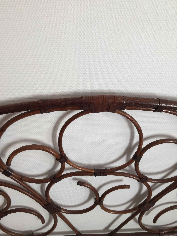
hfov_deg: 48.2
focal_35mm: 29
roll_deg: -1.1
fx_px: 198
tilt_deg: -34.8
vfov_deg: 61.7
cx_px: 88
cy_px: 118
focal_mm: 4.15
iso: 40
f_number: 2.2
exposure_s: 1/50
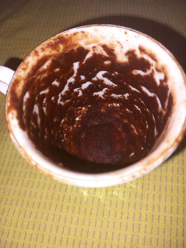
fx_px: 193
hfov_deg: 51.4
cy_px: 124
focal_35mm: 27
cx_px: 93
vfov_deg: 65.3
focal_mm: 4
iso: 40
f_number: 1.8
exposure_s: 1/100
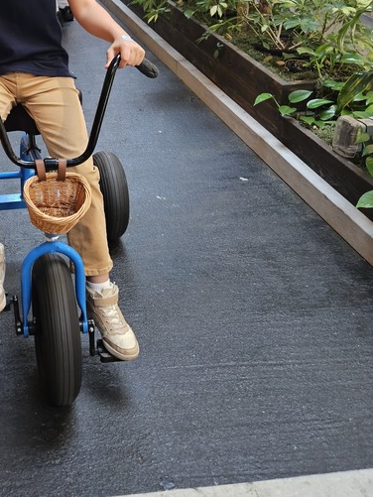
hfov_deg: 29.0
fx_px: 675
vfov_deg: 38.7
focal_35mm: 47
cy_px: 90
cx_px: 6
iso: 100
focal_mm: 5.4
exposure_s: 1/120
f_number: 1.8
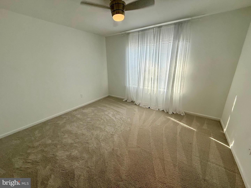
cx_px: 126
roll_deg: +0.5
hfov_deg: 102.1
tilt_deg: -16.6
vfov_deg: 85.7
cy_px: 94
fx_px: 102
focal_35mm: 14
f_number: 2.2
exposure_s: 1/120
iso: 100
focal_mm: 2.22
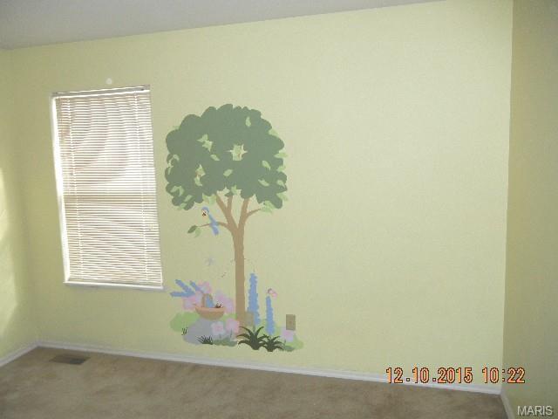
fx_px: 484
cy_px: 210
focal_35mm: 30
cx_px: 279
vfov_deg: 46.8
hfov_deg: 60.0
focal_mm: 5.4
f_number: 3.5
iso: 200
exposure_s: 1/30
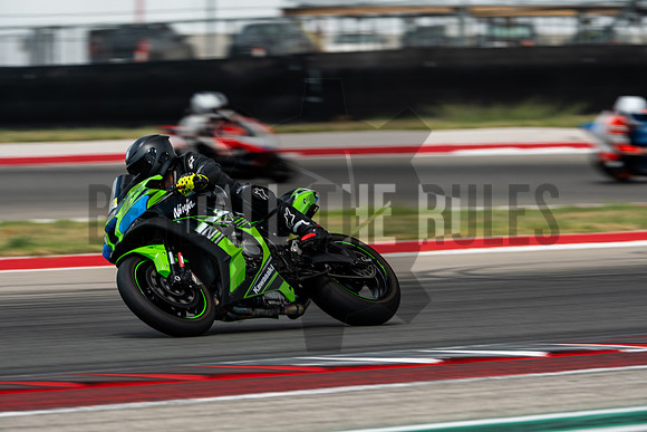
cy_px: 216
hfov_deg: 4.9
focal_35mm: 420
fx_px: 7550
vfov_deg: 3.3
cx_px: 324
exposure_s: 1/250
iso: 160
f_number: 5.6
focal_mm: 280
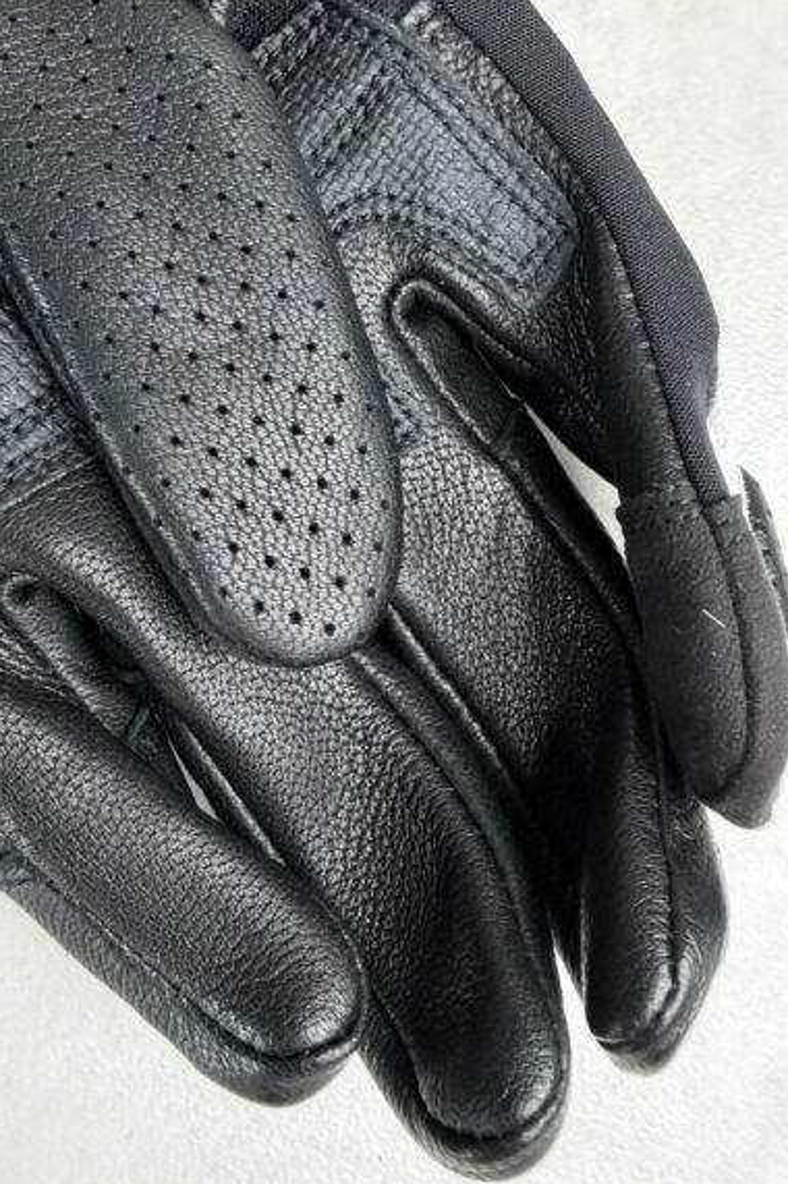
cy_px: 446
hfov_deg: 36.8
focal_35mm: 35
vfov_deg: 53.9
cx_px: 189
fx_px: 1150
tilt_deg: -79.5
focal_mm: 2.22
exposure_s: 1/100
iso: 200
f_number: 2.2
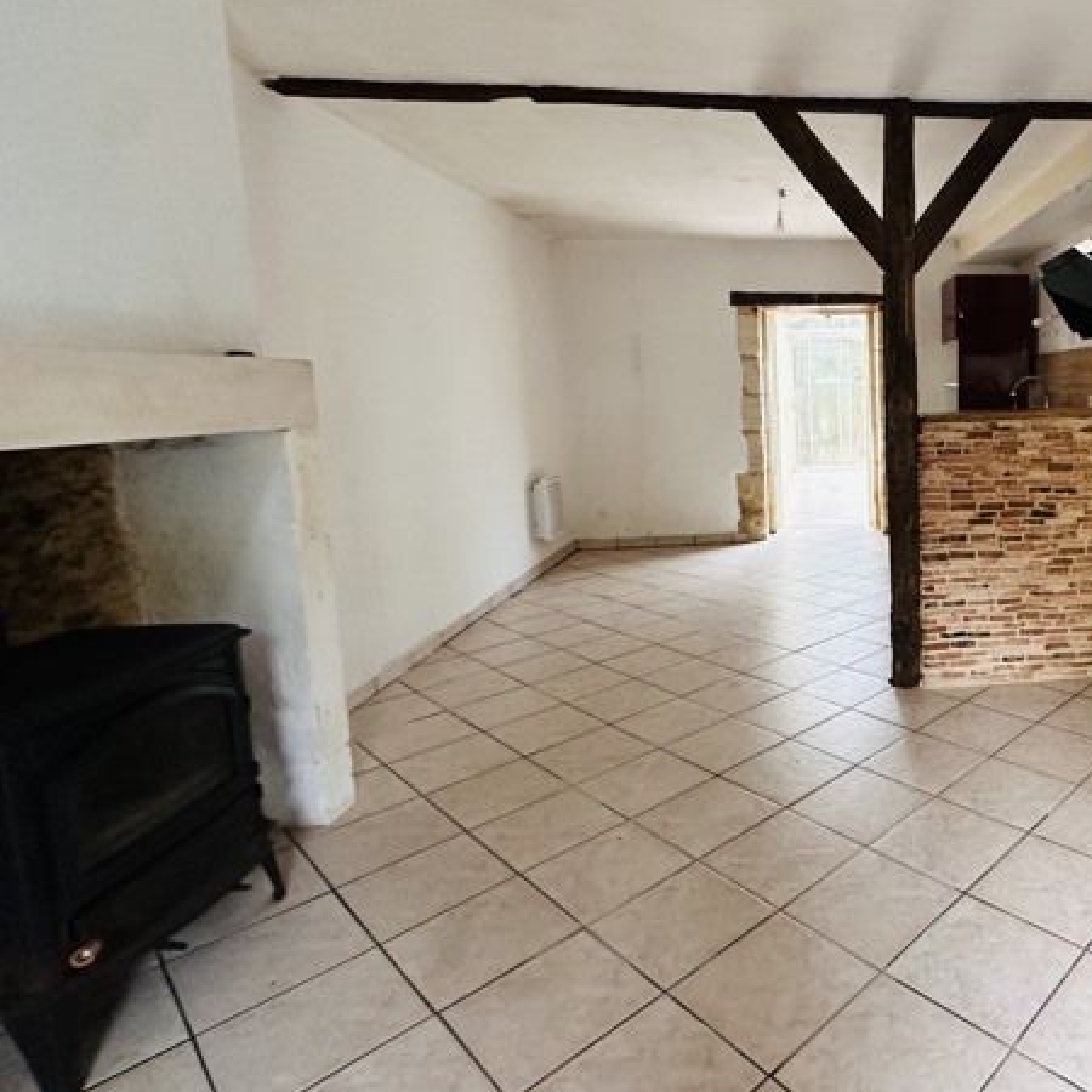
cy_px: 483
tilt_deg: -5.6
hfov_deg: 62.9
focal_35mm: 22
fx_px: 785
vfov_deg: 69.4
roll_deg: +2.3
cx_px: 893
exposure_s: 1/77
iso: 320
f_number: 2.2
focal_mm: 2.22
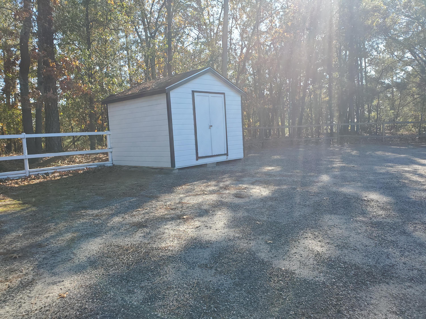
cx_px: 213
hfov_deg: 67.3
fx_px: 320
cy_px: 160
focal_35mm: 26
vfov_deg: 53.1
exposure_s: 1/420
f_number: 2.4
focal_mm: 4.3
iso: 50
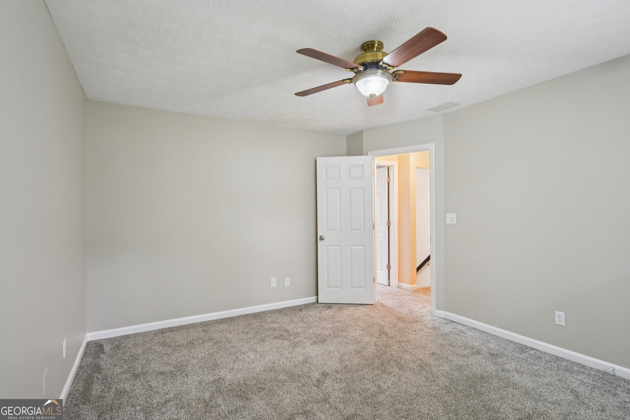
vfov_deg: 70.4
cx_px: 315
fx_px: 297
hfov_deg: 93.3
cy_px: 210
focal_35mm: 17
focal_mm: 17
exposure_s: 1/20
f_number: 8
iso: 400
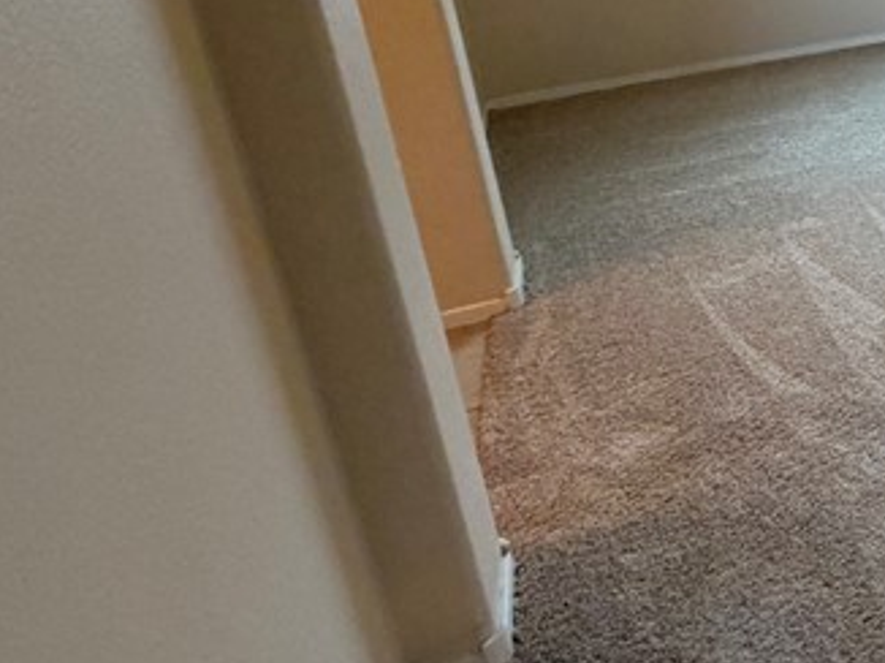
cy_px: 65
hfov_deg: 32.6
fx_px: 1124
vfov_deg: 31.3
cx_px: 1143
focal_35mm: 44
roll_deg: +3.3
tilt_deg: -17.2
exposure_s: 1/60
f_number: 2.2
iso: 250
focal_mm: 2.22
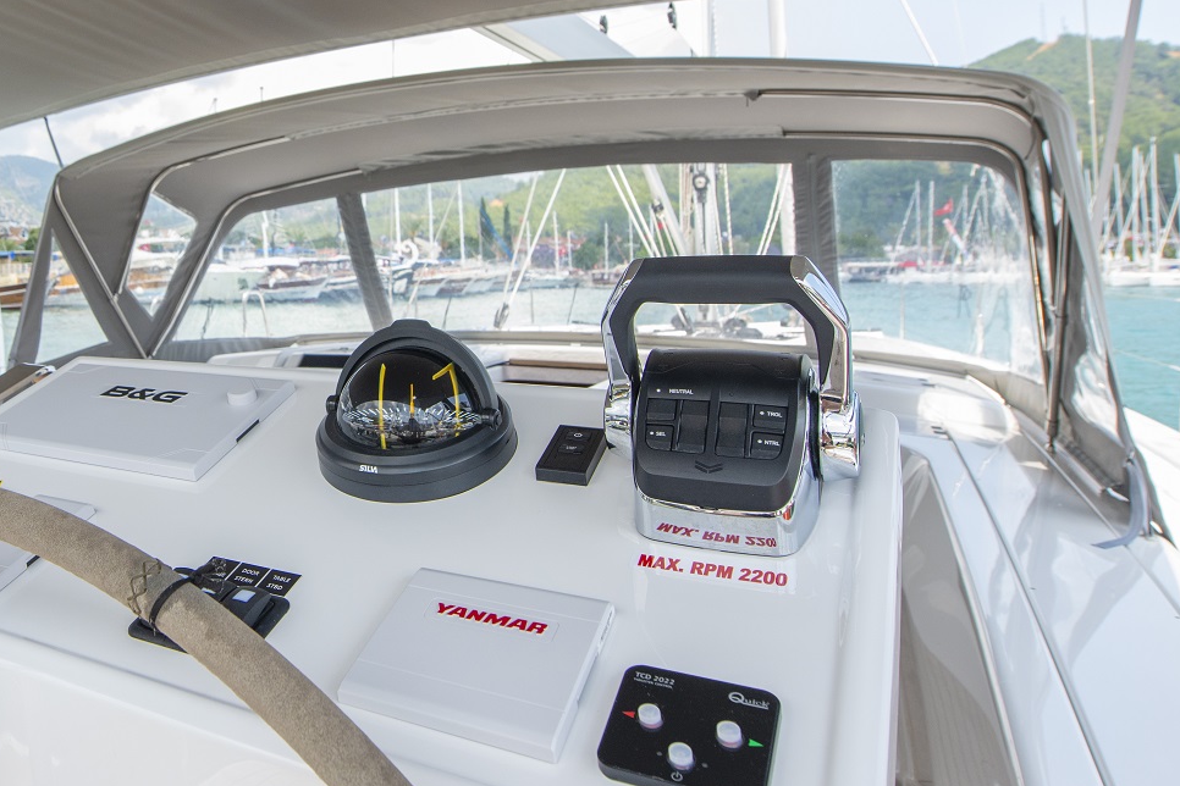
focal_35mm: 29
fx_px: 950
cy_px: 264
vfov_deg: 44.3
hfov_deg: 58.7
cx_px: 236
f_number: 5.6
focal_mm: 14
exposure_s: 1/500
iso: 500
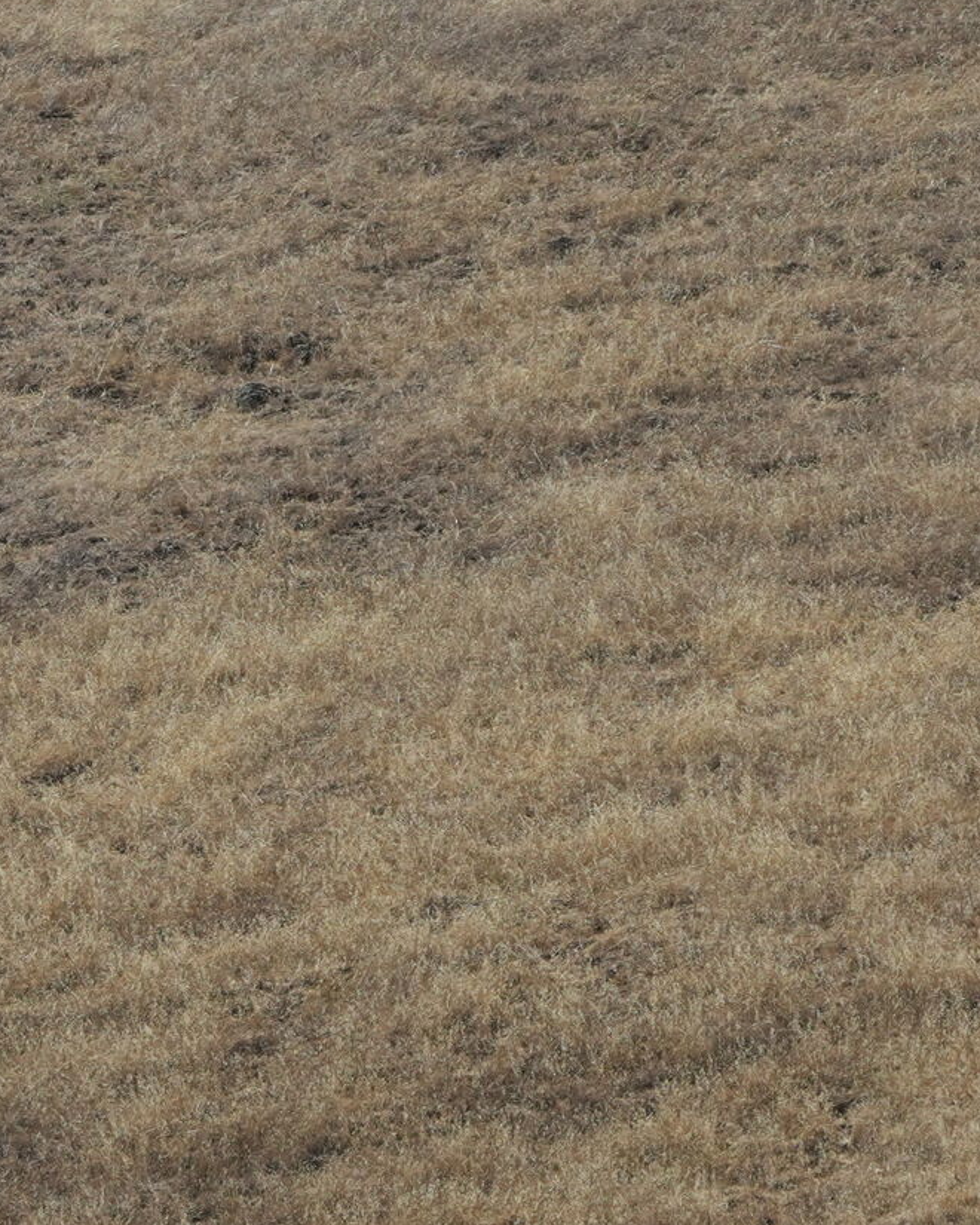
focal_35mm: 575
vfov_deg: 3.4
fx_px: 20847
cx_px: -9
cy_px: -150
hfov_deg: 2.7
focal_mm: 117
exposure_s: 1/2500
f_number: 5.6
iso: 400
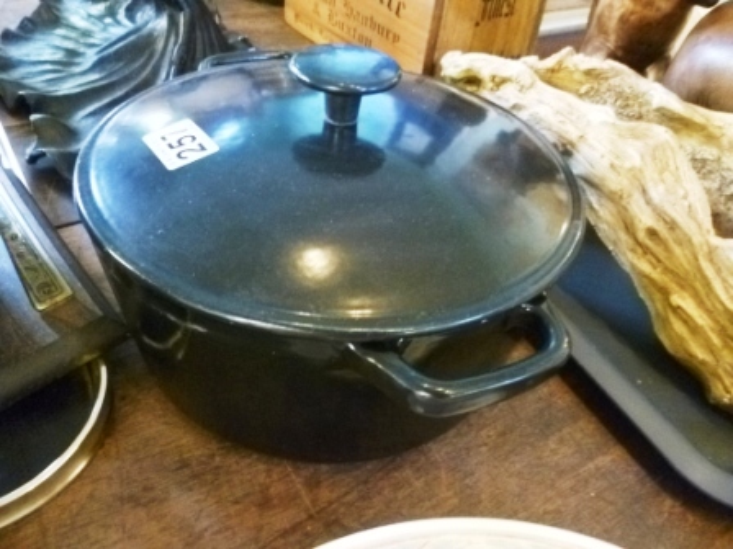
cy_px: 274
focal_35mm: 28
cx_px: 366
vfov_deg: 49.7
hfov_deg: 63.4
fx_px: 593
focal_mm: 5
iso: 800
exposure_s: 1/10
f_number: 2.8
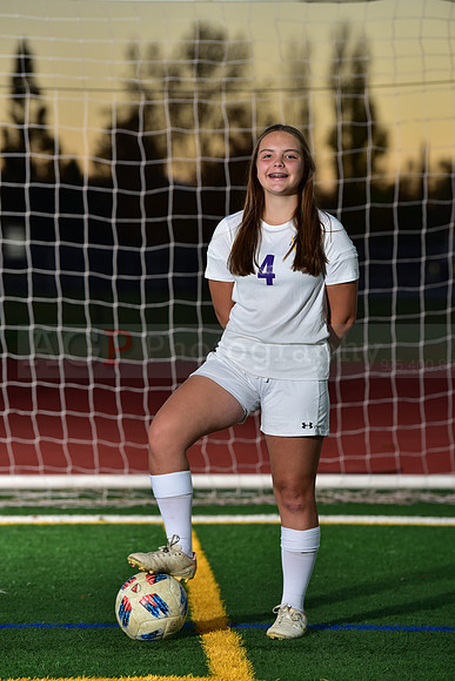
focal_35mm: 170
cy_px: 340
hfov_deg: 8.1
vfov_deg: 12.1
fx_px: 3221
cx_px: 228
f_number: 4.5
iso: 250
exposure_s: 1/200
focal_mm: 170
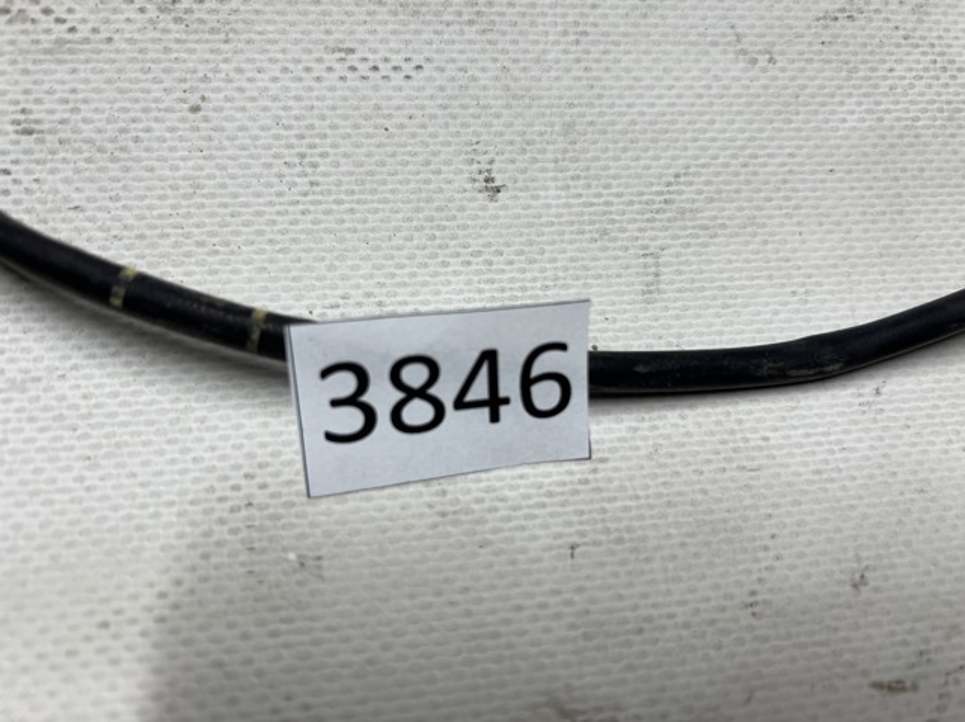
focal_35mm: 26
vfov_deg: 53.0
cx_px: 482
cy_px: 361
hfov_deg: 67.3
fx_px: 724
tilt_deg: -76.6
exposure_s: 1/100
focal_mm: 5.7
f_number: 1.5
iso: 64
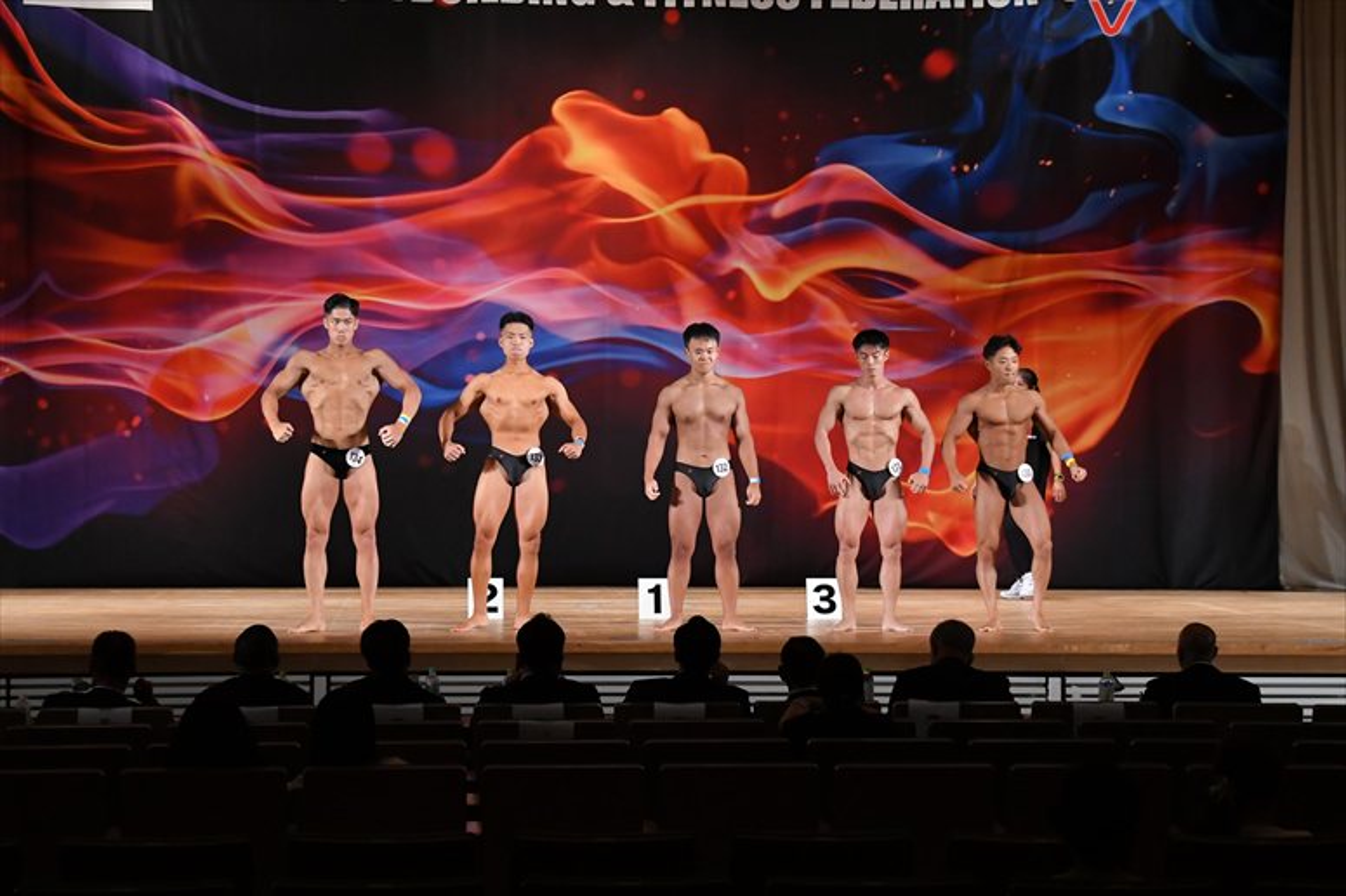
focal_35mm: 93
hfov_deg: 21.9
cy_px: 448
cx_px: 673
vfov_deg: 14.7
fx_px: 3476
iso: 3200
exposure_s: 1/400
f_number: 5.6
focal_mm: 62
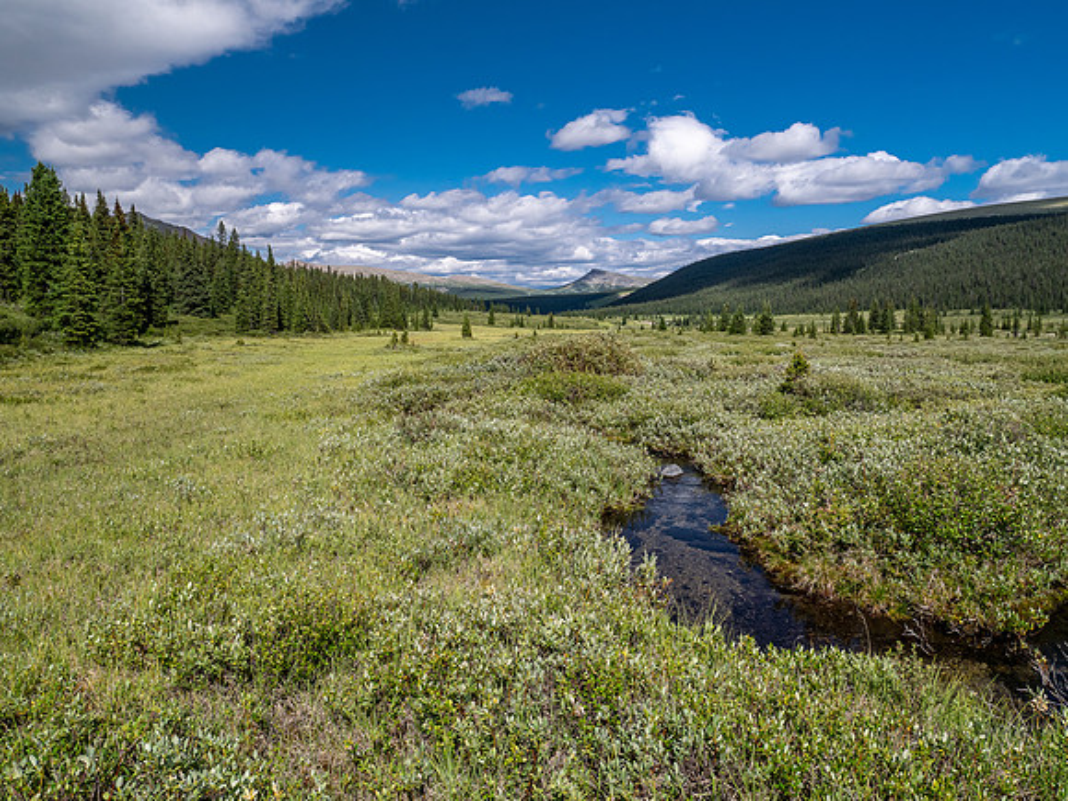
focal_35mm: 24
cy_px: 400
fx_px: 740
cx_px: 534
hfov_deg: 71.6
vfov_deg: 56.8
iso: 200
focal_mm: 12
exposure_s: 1/250
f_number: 8
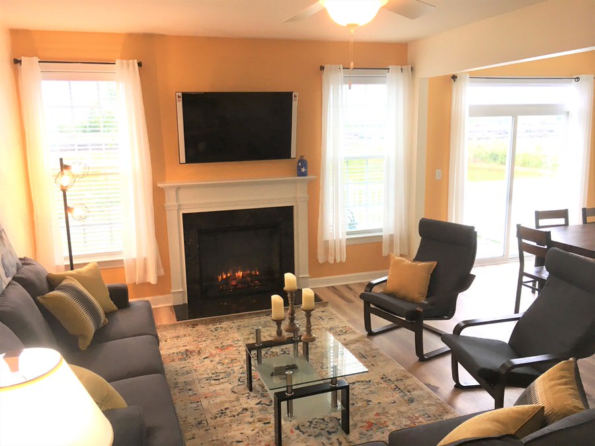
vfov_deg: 48.2
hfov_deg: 61.7
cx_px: 298
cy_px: 223
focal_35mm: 29
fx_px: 498
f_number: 2.2
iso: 25
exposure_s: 1/40
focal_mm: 4.15
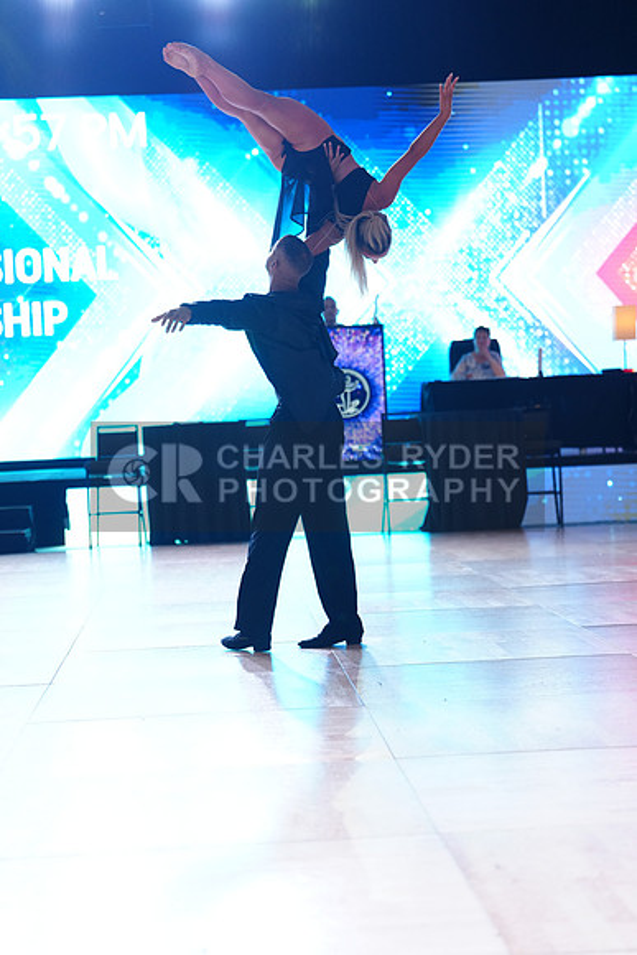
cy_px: 478
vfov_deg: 26.0
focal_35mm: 78
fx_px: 2069
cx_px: 318
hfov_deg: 17.5
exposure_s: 1/500
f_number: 2.8
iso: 1250
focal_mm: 78
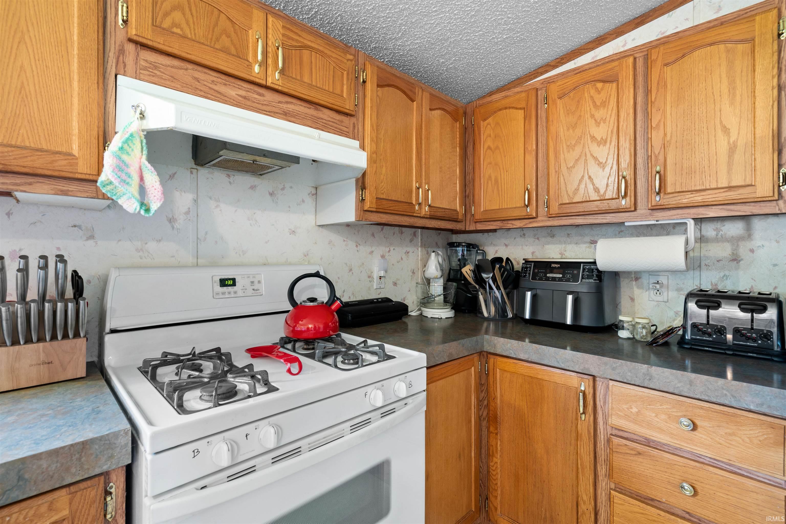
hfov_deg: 96.7
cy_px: 262
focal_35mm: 16
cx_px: 393
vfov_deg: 73.7
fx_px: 349
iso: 200
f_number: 8
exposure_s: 8
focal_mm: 16
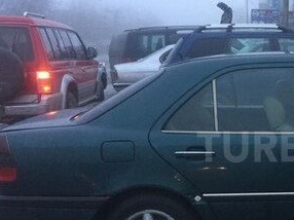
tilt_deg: -12.4
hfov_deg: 27.2
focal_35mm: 67
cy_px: 146
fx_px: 569
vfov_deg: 21.8
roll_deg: +0.6
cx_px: 302
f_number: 2.2
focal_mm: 4.15
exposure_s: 1/33
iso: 200
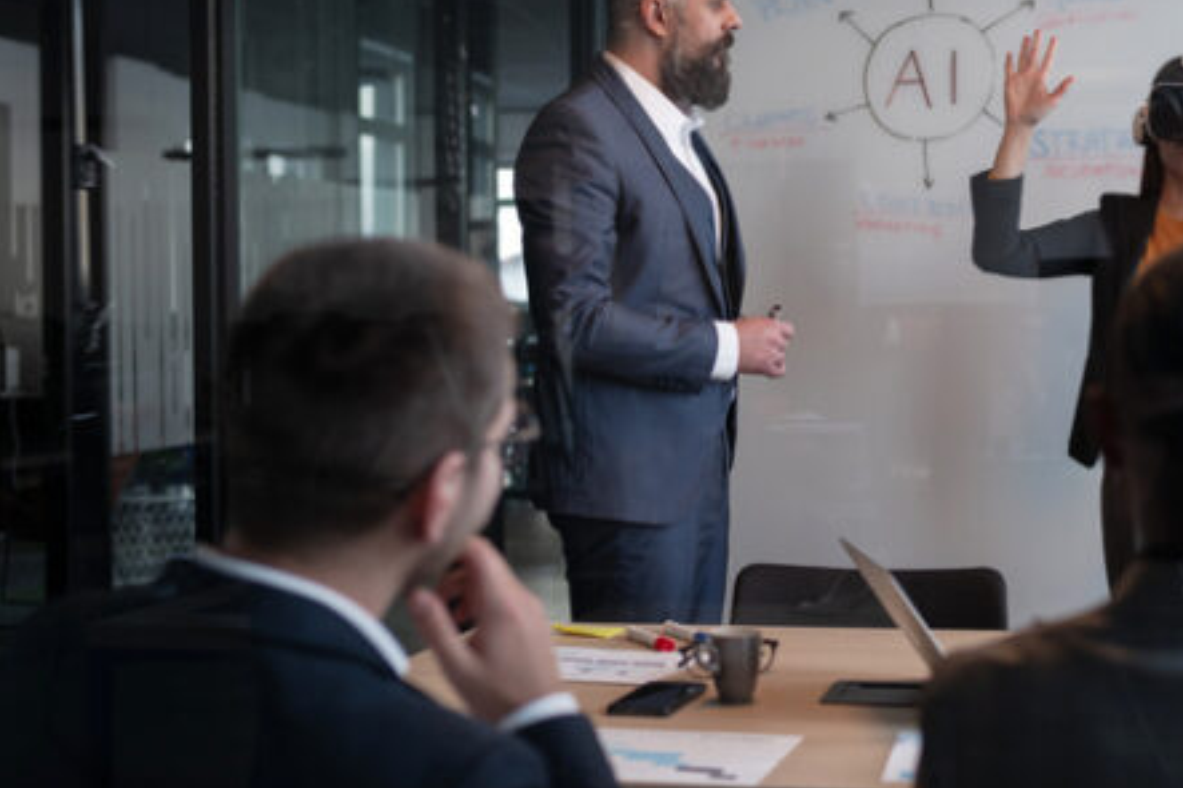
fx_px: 1807
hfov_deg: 35.6
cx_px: 860
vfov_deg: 24.6
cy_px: 329
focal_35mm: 55
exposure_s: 1/320
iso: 320
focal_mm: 35
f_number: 2.2
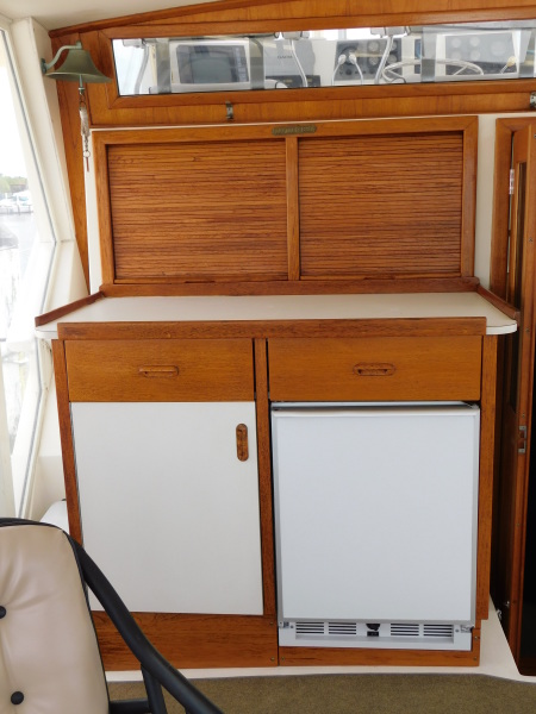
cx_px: 268
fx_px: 743
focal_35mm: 36
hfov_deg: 39.7
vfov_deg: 51.4
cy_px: 357
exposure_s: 1/320
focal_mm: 6.3
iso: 125
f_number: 3.5
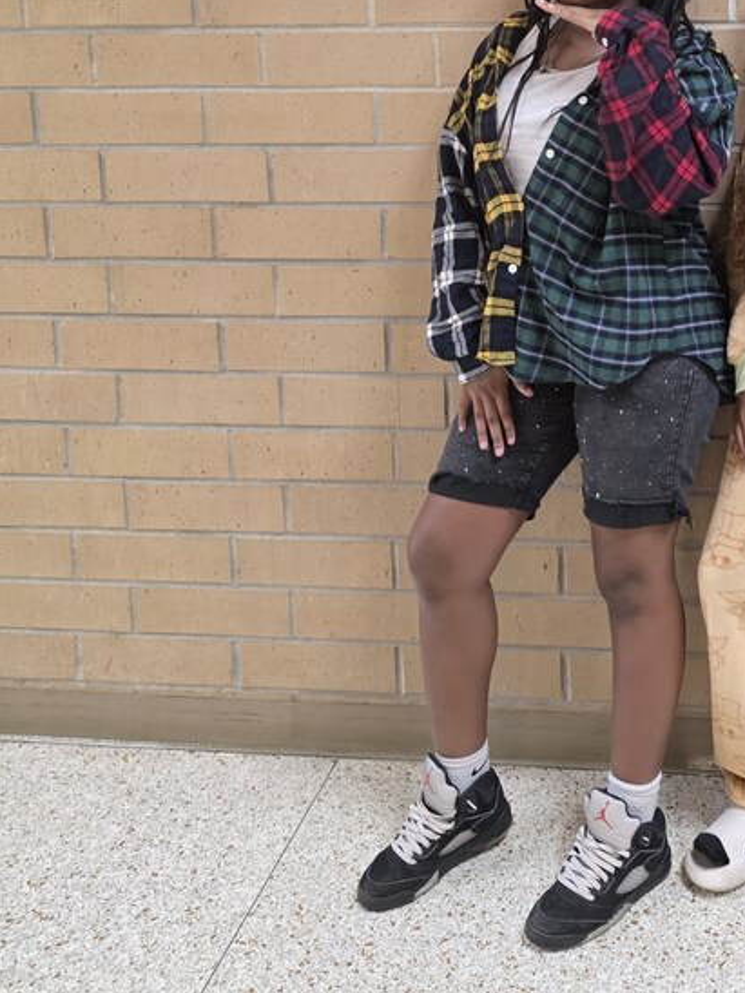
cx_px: 663
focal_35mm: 43
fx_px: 1234
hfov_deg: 32.0
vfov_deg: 41.7
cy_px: 183
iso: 640
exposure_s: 1/120
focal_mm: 6.3
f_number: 1.7
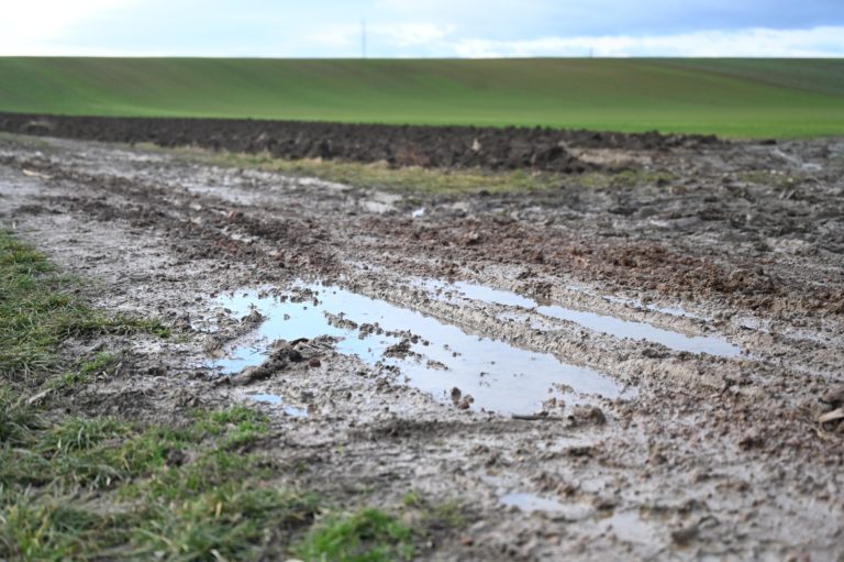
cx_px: 422
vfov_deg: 25.5
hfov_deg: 37.5
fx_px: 1242
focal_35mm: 53
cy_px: 281
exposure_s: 1/1600
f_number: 4
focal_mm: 53
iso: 1000
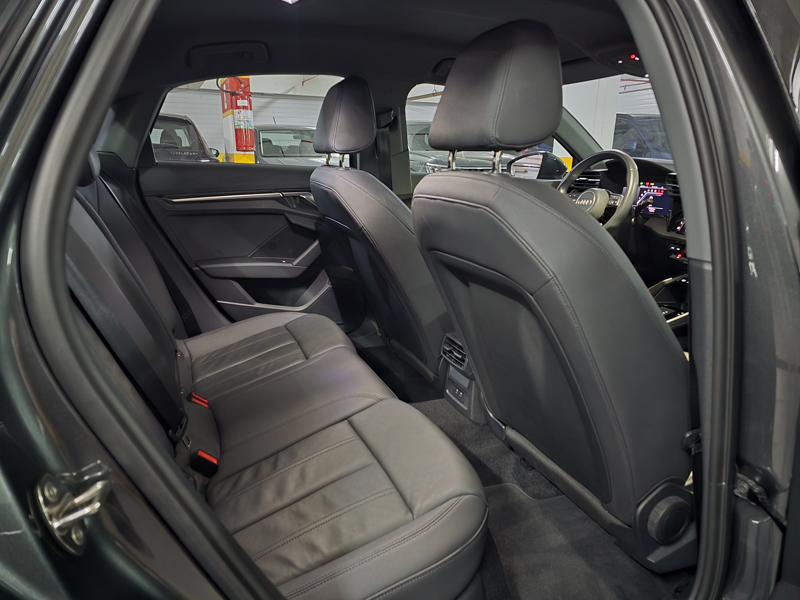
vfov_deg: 58.9
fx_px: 532
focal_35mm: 23
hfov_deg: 73.9
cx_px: 400
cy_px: 300
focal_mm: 6.3
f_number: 1.7
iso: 2500
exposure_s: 1/17.2
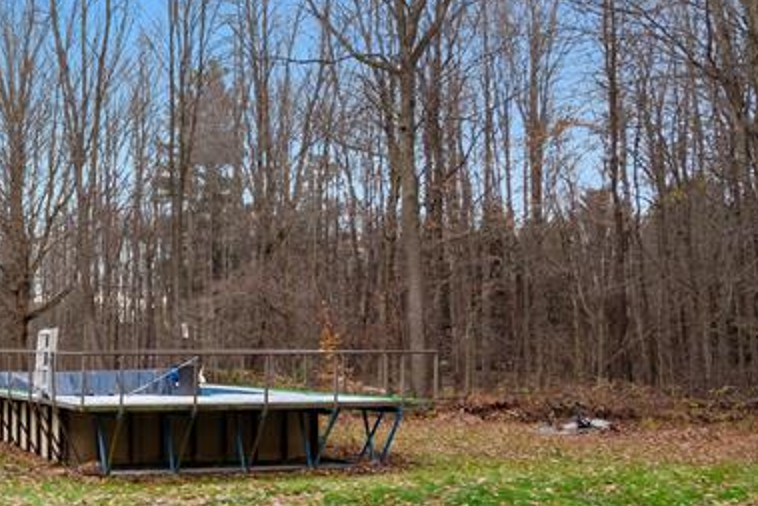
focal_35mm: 81
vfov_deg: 16.8
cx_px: -46
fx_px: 1706
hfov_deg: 23.7
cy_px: 335
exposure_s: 1/50
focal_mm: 30
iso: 400
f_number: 9
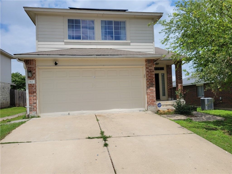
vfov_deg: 53.1
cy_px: 87
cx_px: 116
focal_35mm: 26
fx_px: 174
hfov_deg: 67.3
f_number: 1.8
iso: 40
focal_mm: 5.4
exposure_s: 1/4142
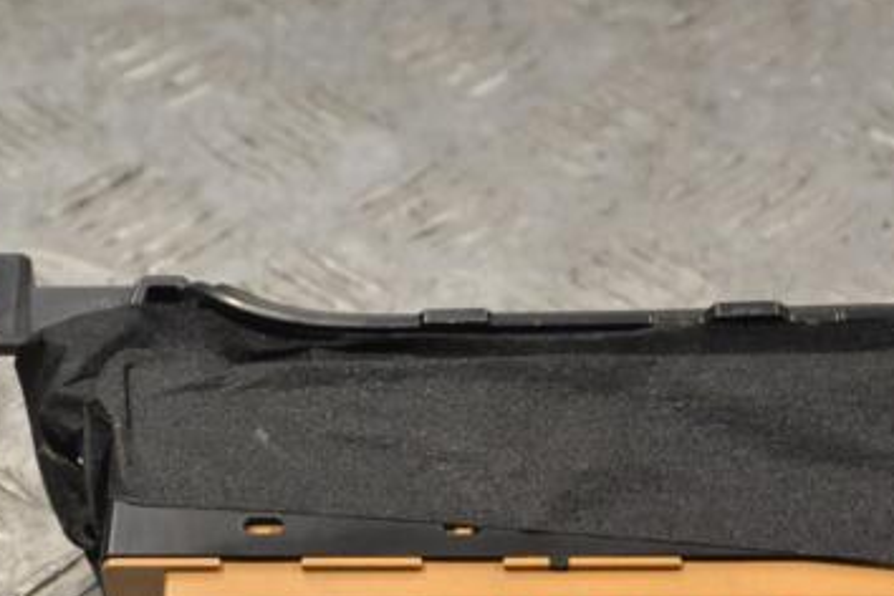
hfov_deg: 14.7
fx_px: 3473
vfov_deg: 9.8
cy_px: 409
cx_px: 518
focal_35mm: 140
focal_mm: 55
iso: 3200
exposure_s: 1/250
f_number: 9
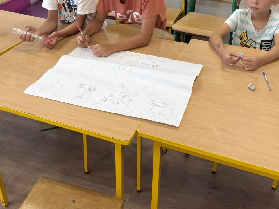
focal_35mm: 40
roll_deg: -0.9
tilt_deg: -30.1
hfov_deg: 46.7
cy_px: 76
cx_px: 128
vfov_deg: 35.7
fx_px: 322
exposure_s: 1/121
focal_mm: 6.76
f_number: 1.78
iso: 100
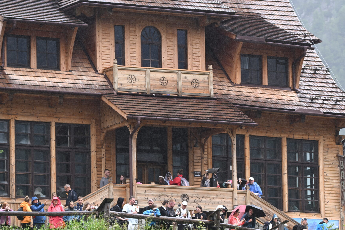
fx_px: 2539
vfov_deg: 5.2
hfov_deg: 7.8
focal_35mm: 265
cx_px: 189
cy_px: 131
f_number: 5.6
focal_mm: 180
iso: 180
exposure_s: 1/200
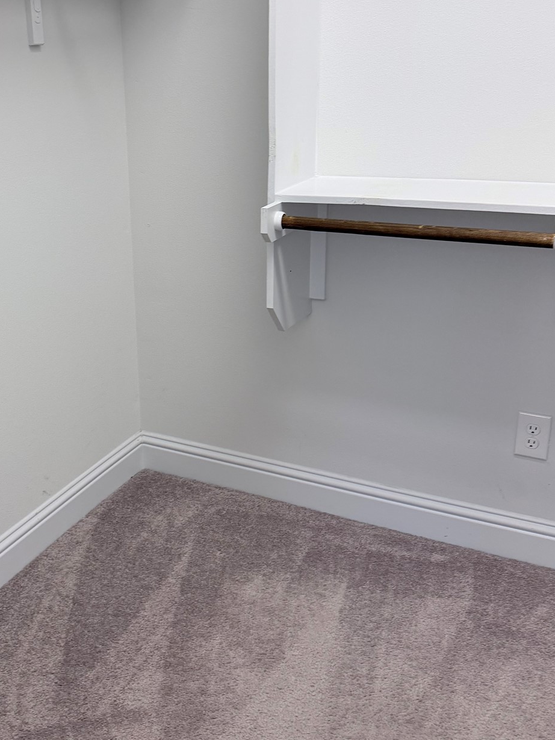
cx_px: 143
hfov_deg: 35.2
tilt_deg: -17.0
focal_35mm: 40
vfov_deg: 46.7
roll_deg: +4.1
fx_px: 855
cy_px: 330
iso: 160
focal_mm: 6.76
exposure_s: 1/60
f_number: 1.78
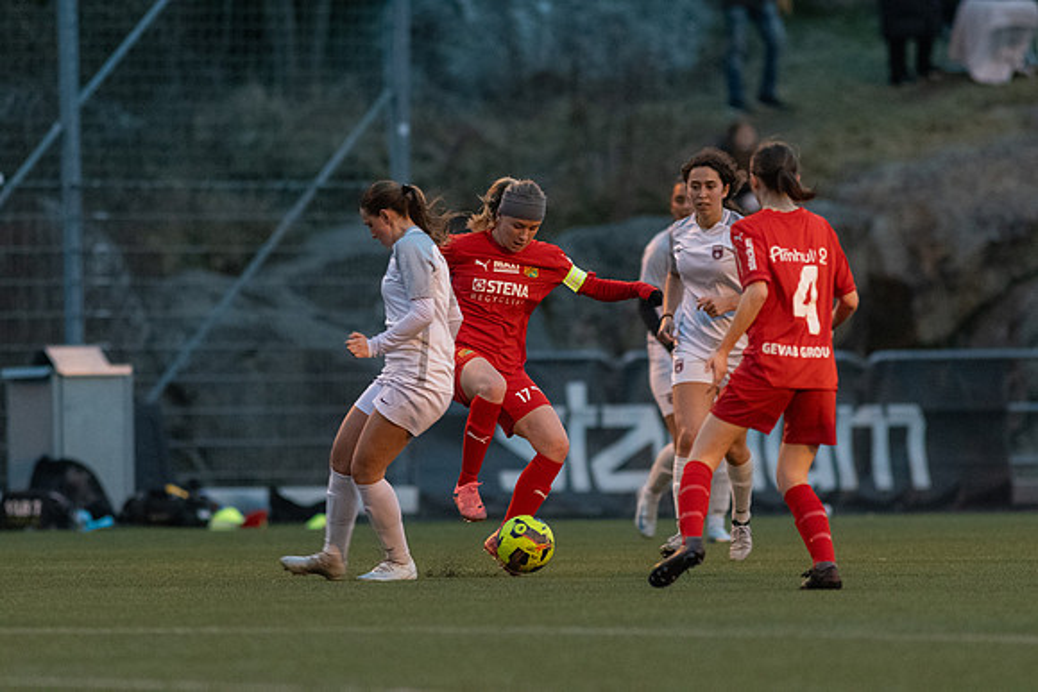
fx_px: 12977
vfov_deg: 3.1
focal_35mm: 450
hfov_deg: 4.6
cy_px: 346
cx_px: 519
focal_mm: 300
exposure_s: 1/800
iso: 8000
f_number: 3.2
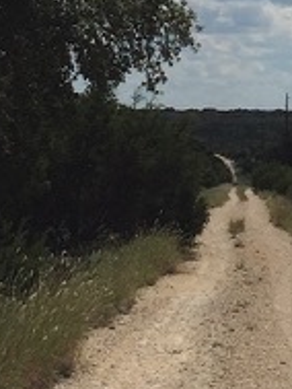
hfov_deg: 9.4
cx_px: 241
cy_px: -210
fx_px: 1764
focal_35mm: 157
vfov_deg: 12.0
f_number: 2.2
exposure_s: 1/7937
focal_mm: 4.15
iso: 32
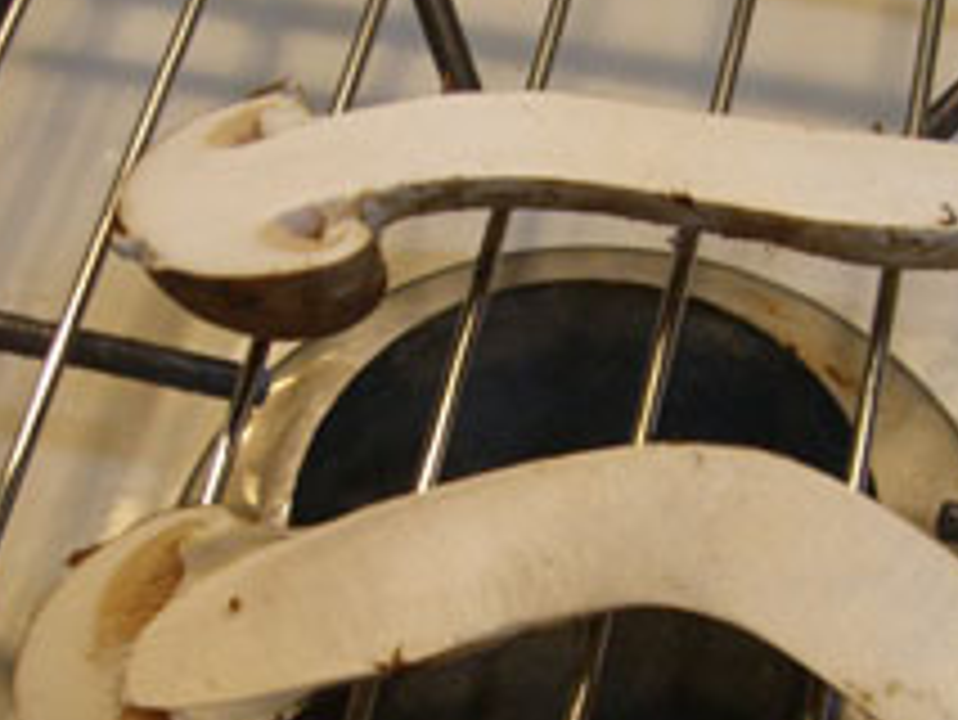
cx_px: 645
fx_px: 2104
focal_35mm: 76
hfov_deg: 25.5
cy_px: 538
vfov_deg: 19.3
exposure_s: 1/25
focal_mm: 6.2
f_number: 2.7
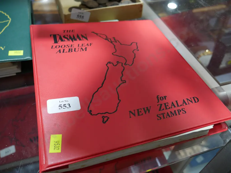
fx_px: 200
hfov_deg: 59.9
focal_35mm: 30
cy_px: 86
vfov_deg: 46.8
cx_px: 116
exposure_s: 1/60
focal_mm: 15
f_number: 3.6
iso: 400
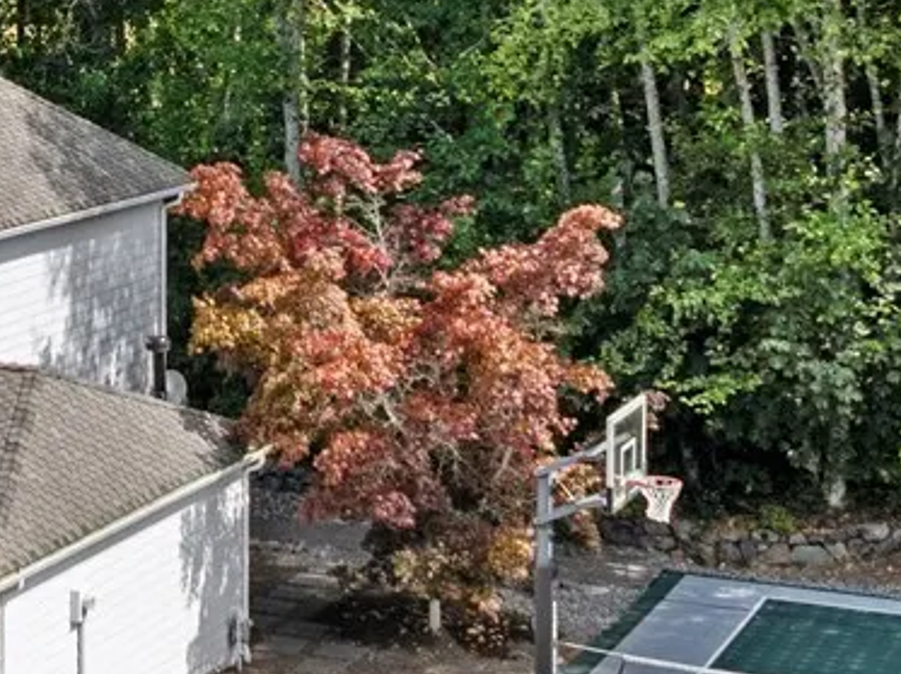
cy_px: -72
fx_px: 2678
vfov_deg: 14.0
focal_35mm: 103
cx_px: -30
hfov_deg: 18.5
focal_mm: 12.29
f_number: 2.8
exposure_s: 1/1000
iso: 130
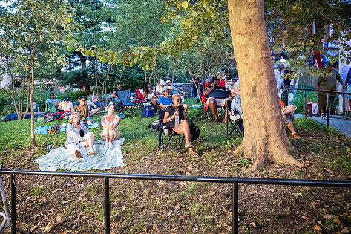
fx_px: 341
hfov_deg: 54.4
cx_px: 176
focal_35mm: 35
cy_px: 117
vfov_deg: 37.9
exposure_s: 1/13
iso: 10000
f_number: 3.5
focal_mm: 35
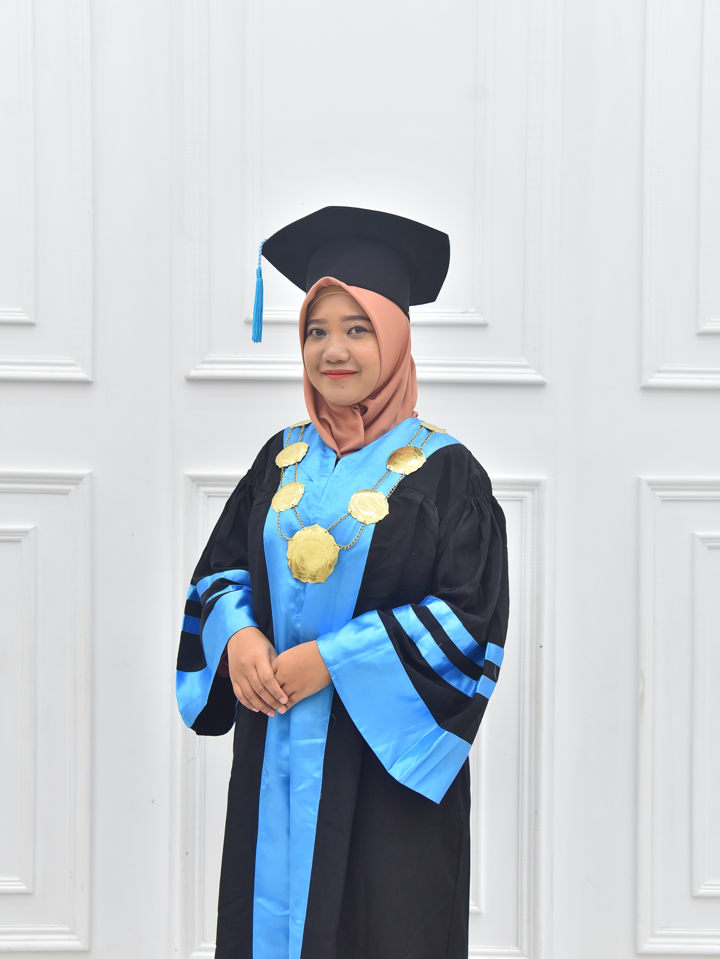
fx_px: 1026
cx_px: 359
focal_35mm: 37
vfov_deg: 50.1
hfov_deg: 38.7
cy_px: 480
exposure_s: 1/125
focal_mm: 34
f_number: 4
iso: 1600
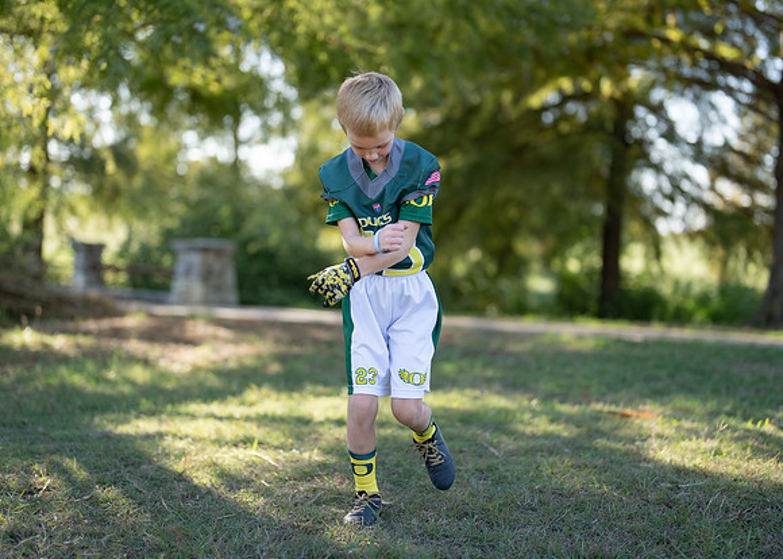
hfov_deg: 32.6
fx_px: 1338
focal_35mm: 60
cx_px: 422
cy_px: 265
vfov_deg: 23.6
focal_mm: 50
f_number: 1.2
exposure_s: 1/1250
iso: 100
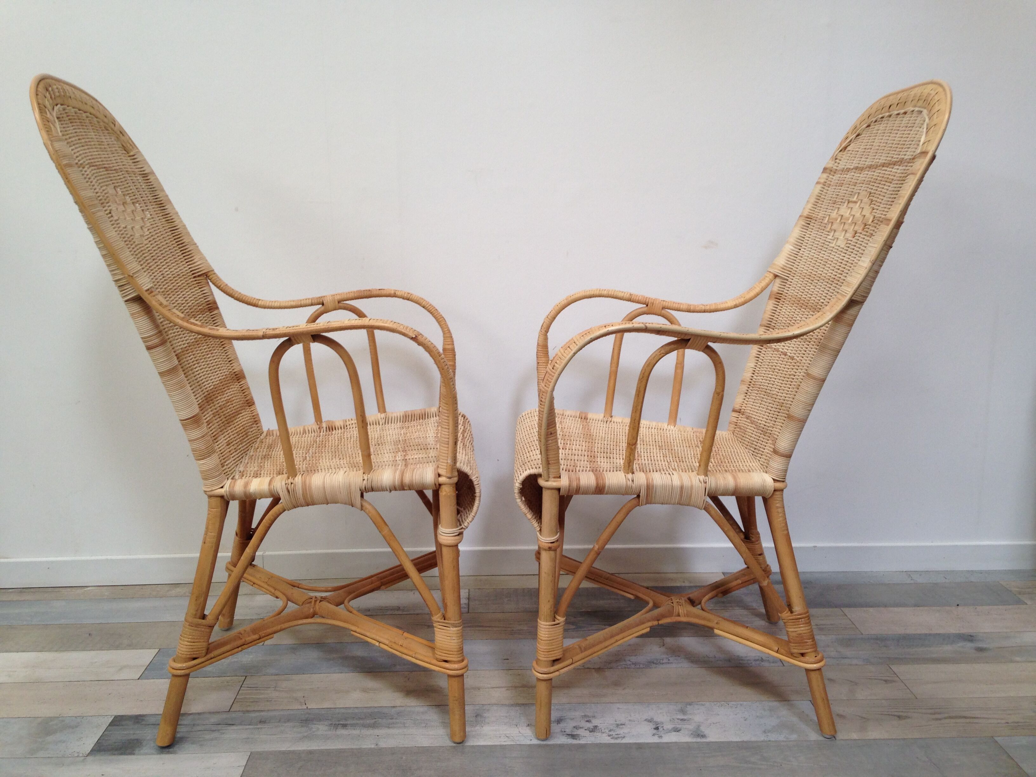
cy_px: 388
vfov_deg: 42.9
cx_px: 518
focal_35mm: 33
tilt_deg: -12.7
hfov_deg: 55.4
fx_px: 988
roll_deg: +1.1
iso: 64
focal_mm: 4.12
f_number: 2.4
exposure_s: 1/40
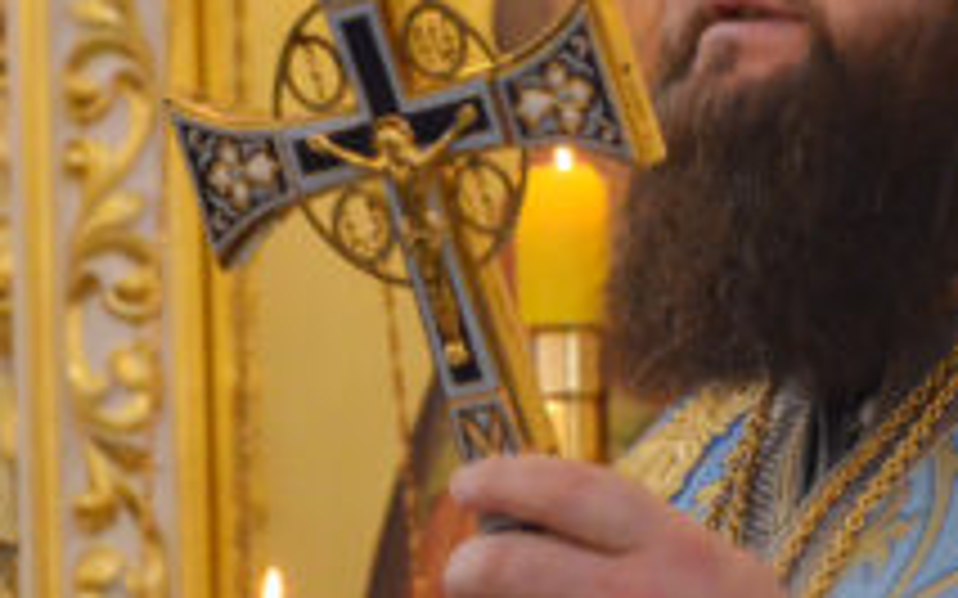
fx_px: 9832
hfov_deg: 5.6
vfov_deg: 3.5
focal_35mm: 377
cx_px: 621
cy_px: 173
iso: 2500
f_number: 6.3
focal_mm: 75
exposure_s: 1/200
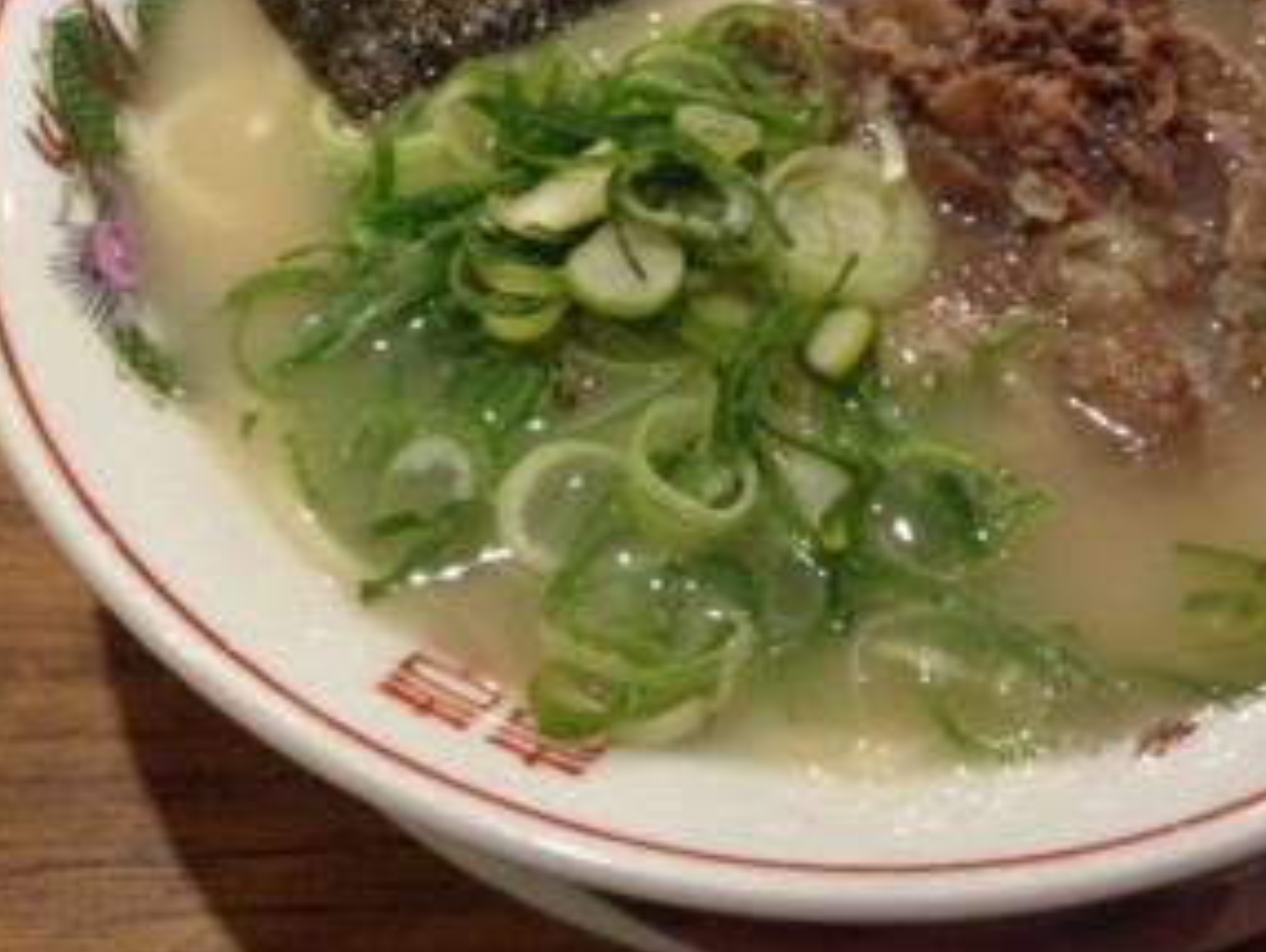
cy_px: 226
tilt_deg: -55.7
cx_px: 828
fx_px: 2013
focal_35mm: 55
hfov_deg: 34.6
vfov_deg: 26.2
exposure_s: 1/20
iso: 160
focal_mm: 4.28
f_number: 2.4
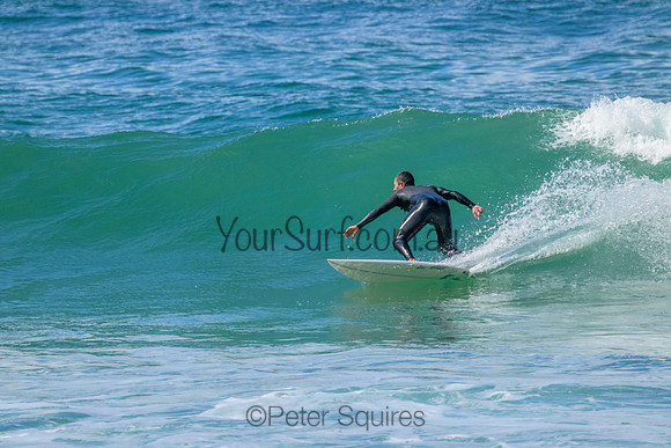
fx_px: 14914
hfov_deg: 2.6
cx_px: 336
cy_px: 224
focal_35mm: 800
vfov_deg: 1.7
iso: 2500
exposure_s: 1/1600
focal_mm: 800
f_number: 11
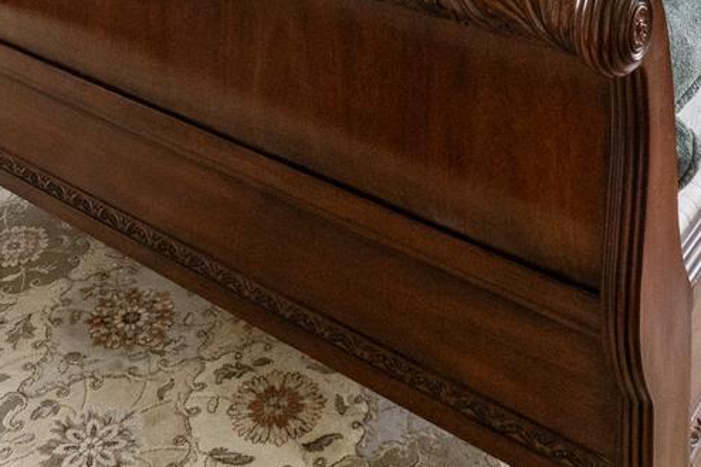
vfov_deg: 17.1
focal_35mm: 58
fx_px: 1129
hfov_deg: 34.5
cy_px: -468
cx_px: 333
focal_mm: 14
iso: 800
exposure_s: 1/50
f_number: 8
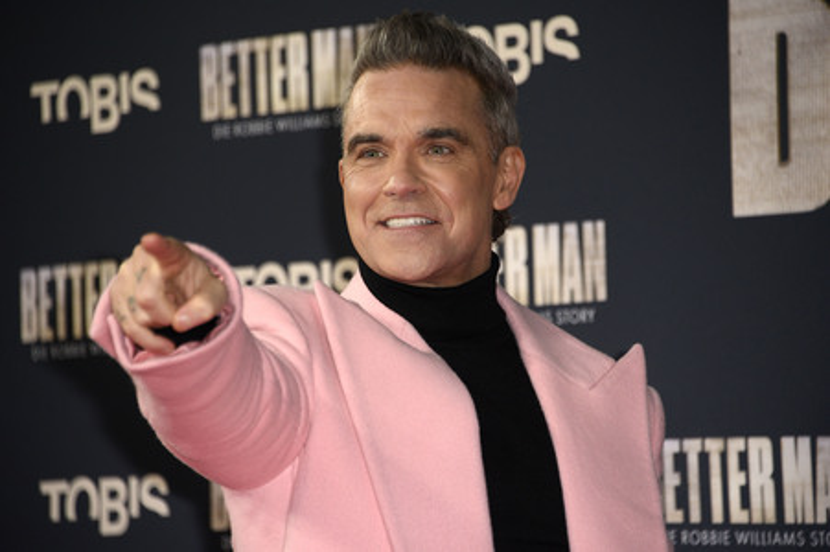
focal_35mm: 250
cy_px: 276
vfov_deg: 5.5
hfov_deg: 8.2
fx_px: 5760
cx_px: 415
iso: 1000
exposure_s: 1/250
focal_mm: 250
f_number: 5.6
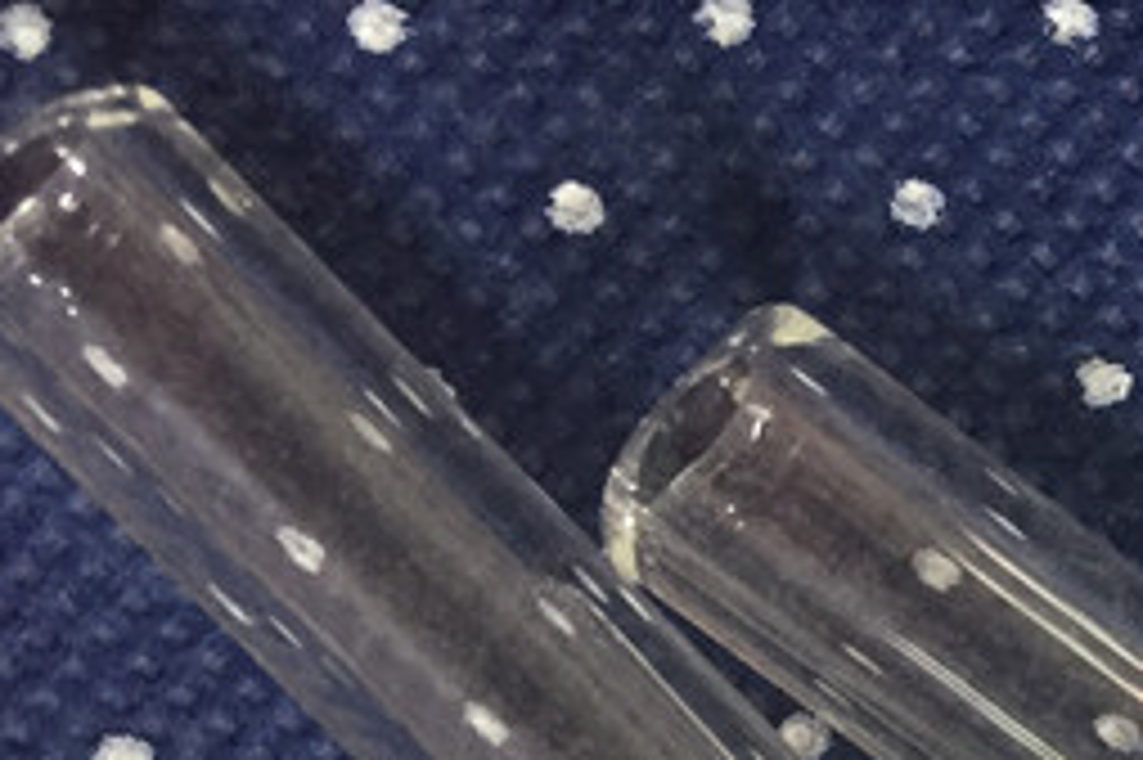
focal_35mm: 107
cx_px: 1935
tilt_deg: -78.0
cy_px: 1086
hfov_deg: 16.6
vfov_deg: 12.3
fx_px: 3395
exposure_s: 1/33
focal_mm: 4.15
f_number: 2.2
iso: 160
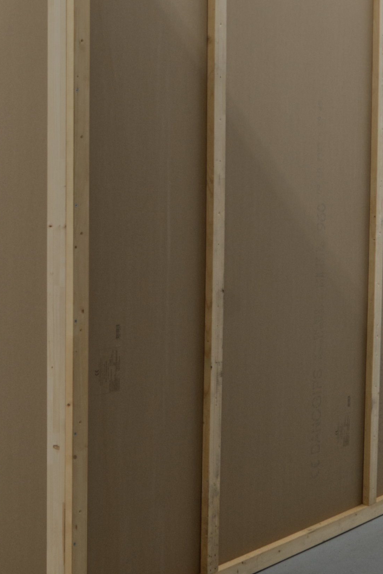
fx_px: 925
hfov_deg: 23.1
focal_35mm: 58
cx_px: 78
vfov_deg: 34.5
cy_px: 272
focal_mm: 16
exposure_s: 1/20
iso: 320
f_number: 5.6
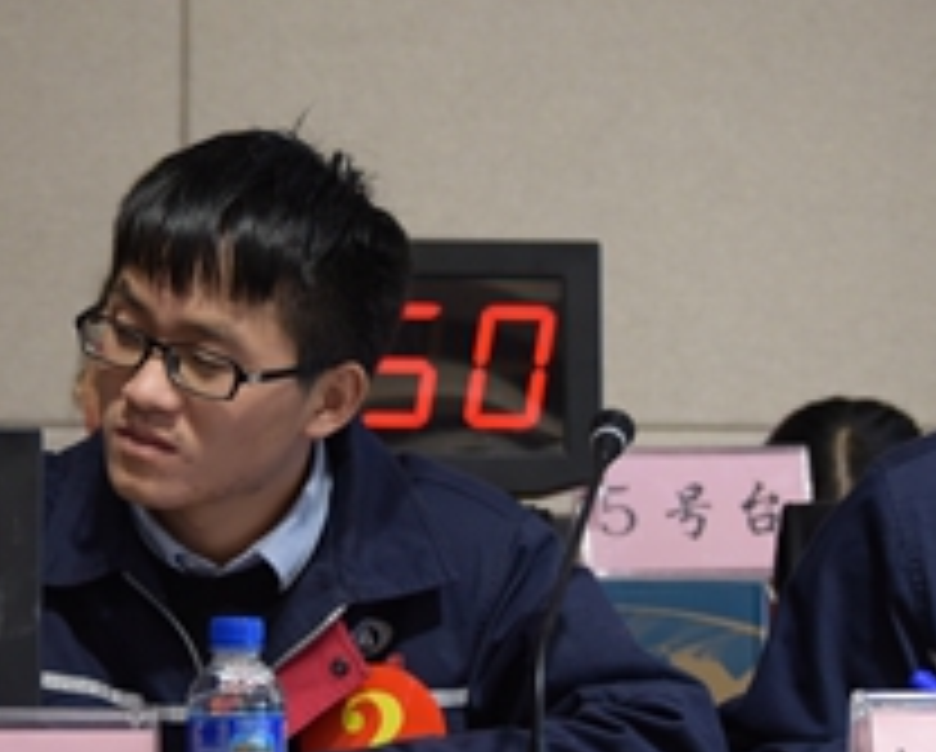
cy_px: 209
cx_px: 328
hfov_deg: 6.8
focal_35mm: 284
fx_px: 7878
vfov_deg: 5.5
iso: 1600
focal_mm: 90
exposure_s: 1/160
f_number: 5.3
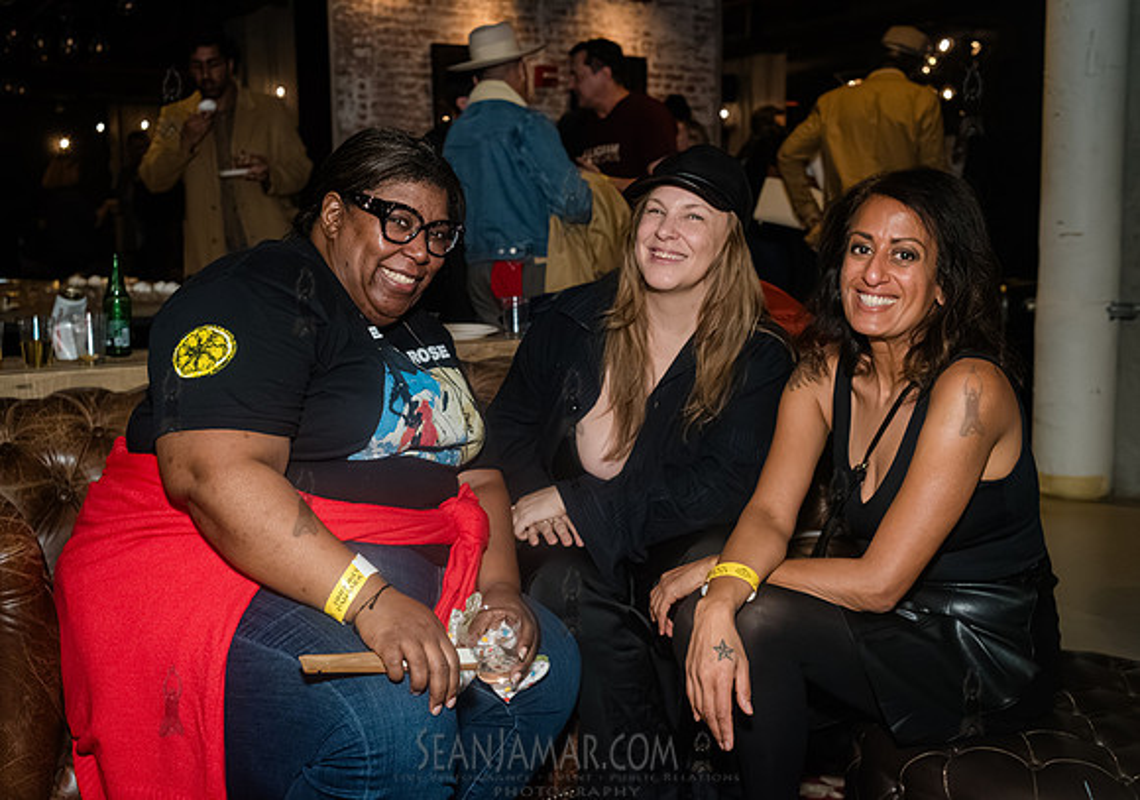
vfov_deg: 36.9
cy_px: 388
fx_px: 1201
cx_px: 533
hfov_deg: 50.8
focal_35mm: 37
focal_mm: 35
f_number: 5
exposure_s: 1/400
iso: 8000
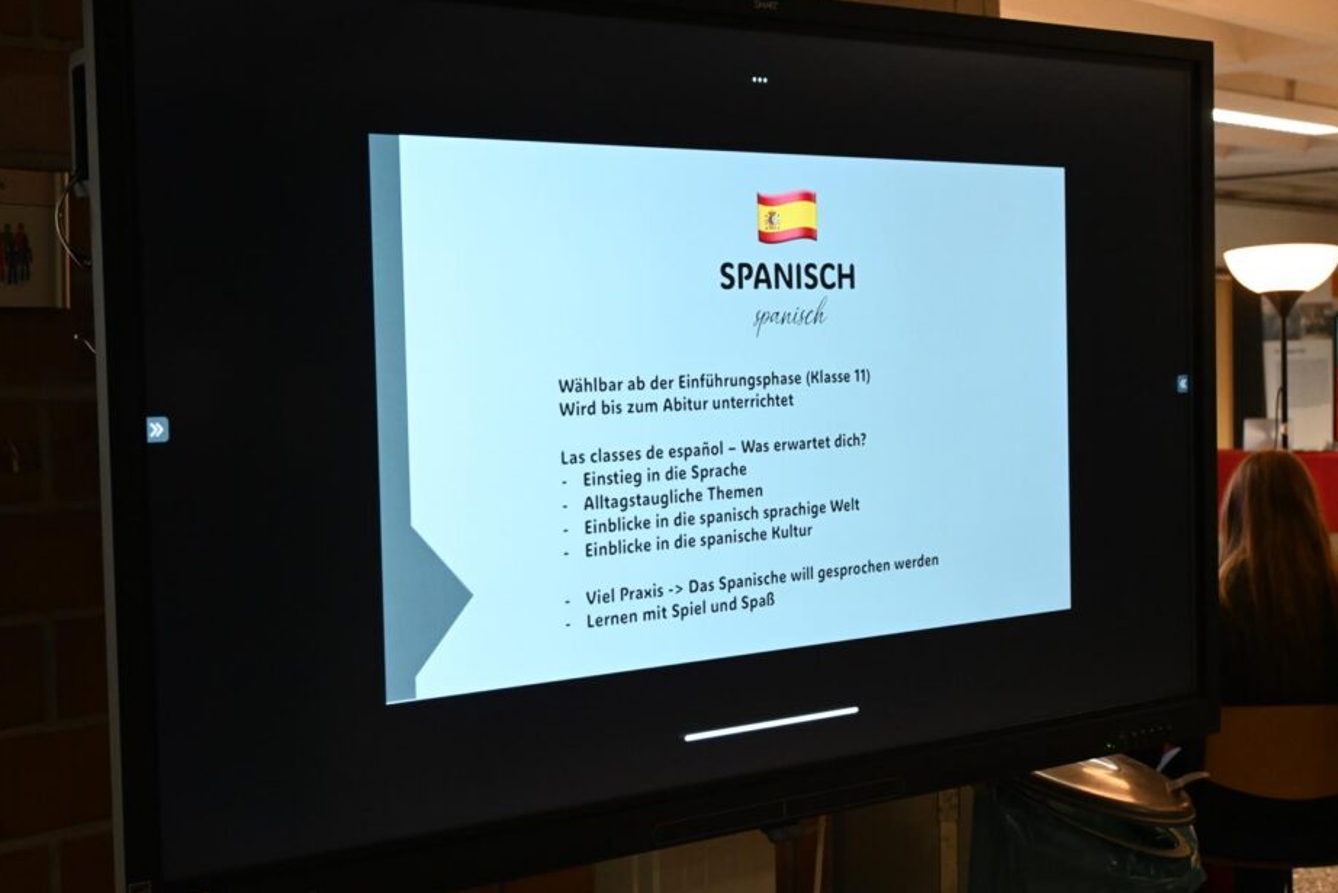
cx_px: 605
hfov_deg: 39.6
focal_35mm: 50
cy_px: 416
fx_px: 1858
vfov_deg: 27.0
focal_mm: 30
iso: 2200
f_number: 4.8
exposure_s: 1/50
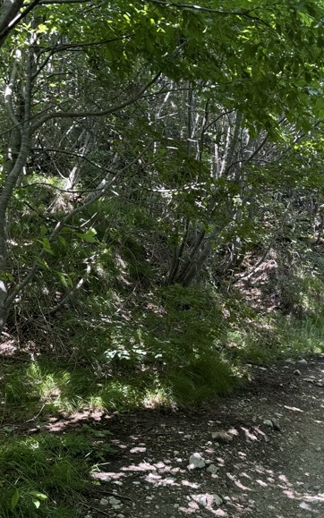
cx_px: 332
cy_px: 315
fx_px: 636
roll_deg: +1.6
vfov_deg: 44.1
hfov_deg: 26.9
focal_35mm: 45
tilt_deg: +4.2
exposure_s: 1/121
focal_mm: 6.76
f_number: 1.78
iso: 80
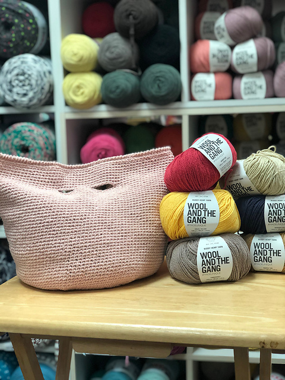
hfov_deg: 28.0
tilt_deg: -7.1
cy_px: 190
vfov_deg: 36.8
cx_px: 142
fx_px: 571
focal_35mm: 52
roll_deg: +1.8
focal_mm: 6
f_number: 2.4
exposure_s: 1/30
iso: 100
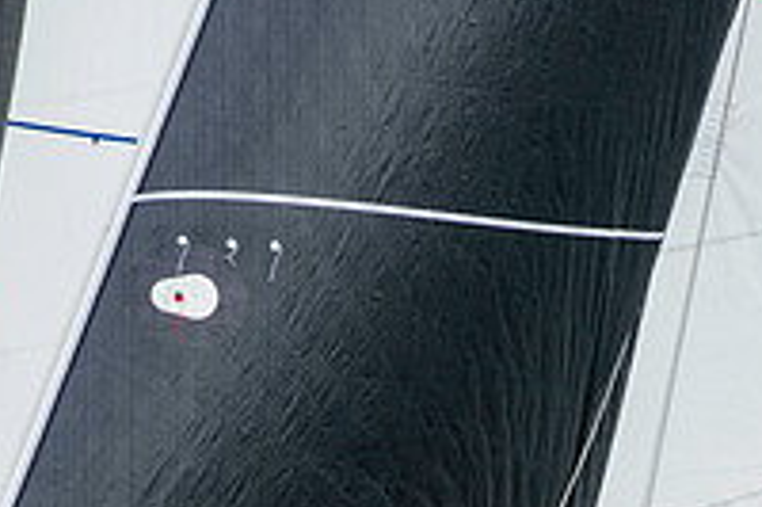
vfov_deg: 2.4
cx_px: 522
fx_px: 12266
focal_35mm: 580
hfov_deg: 3.6
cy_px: 654
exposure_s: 1/1250
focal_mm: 200
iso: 250
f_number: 5
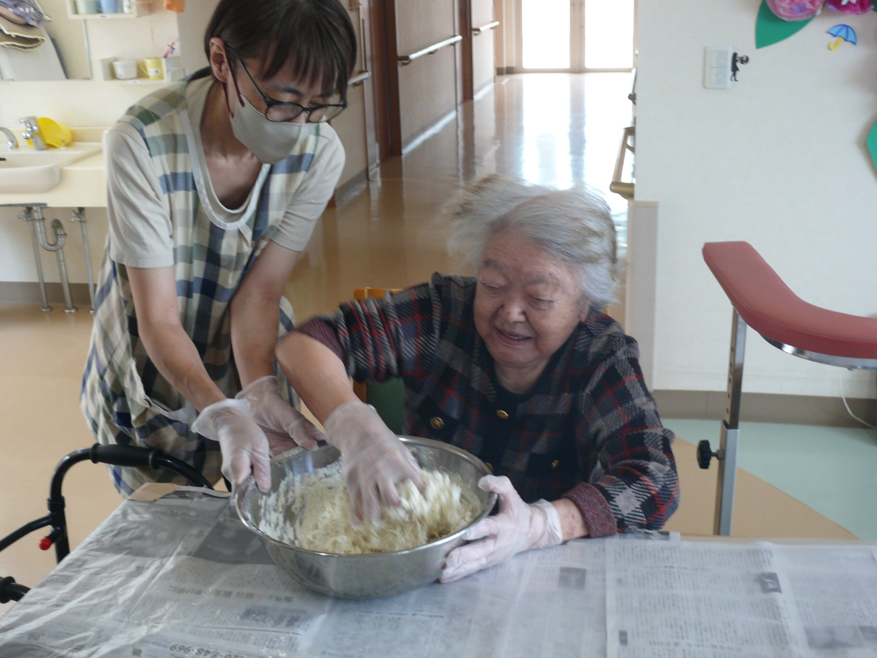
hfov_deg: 44.8
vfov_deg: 34.3
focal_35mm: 42
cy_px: 329
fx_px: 1064
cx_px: 438
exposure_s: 1/30
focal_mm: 8.8
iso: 100
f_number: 2.8
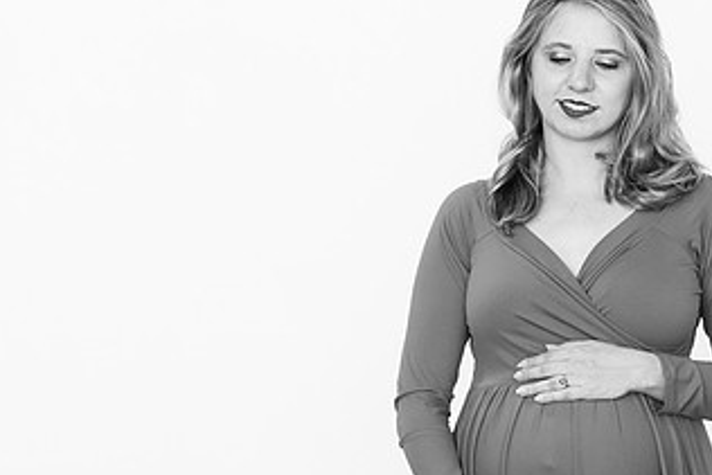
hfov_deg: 13.1
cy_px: 256
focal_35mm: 156
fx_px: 3087
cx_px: 482
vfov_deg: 8.8
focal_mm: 85
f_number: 3.2
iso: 800
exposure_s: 1/250
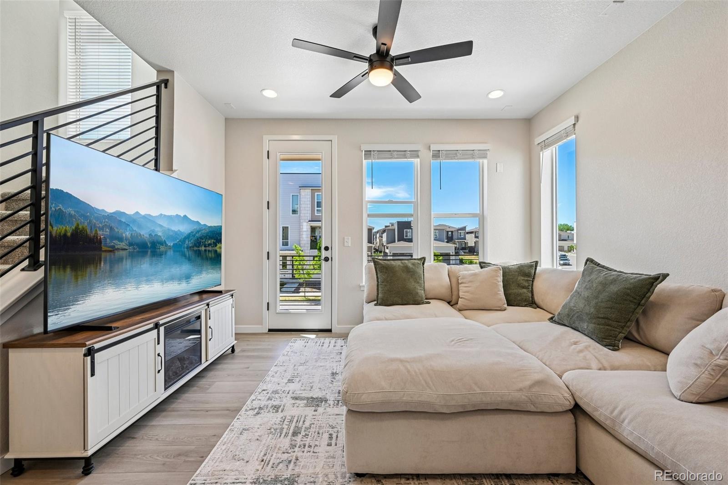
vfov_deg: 81.2
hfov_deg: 104.3
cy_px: 242
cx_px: 364
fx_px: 283
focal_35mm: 14
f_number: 11
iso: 180
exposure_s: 1/15
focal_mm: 14
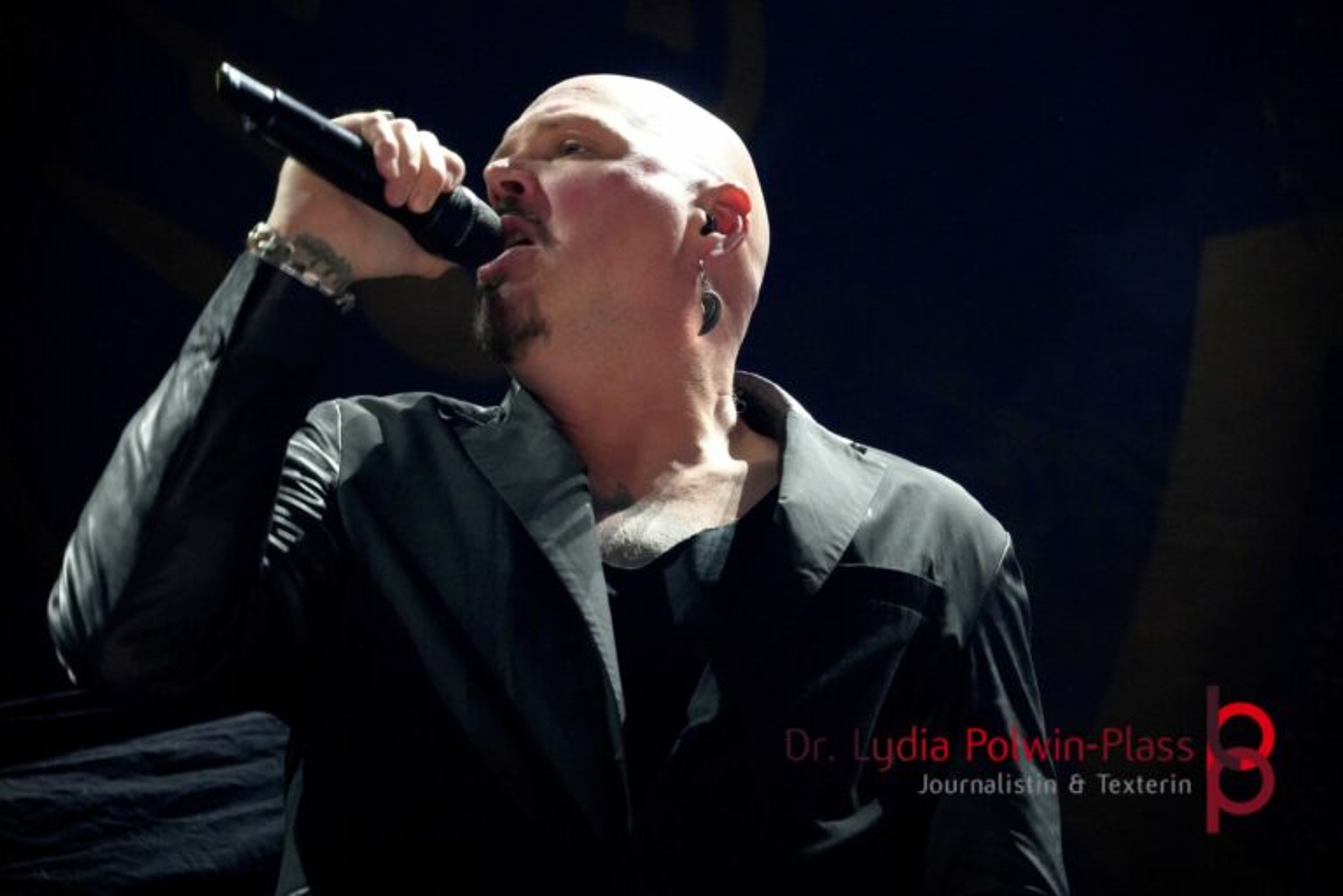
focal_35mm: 177
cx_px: 672
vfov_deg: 7.8
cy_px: 448
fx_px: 6603
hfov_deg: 11.6
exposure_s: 1/80
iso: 6400
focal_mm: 118
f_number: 5.6
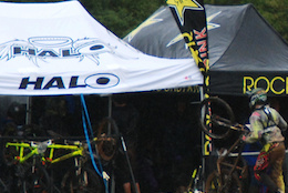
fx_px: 9971
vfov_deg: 1.1
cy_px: 4
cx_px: 327
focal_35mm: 1245
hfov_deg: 1.7
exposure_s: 1/500
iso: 500
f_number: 5.6
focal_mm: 270
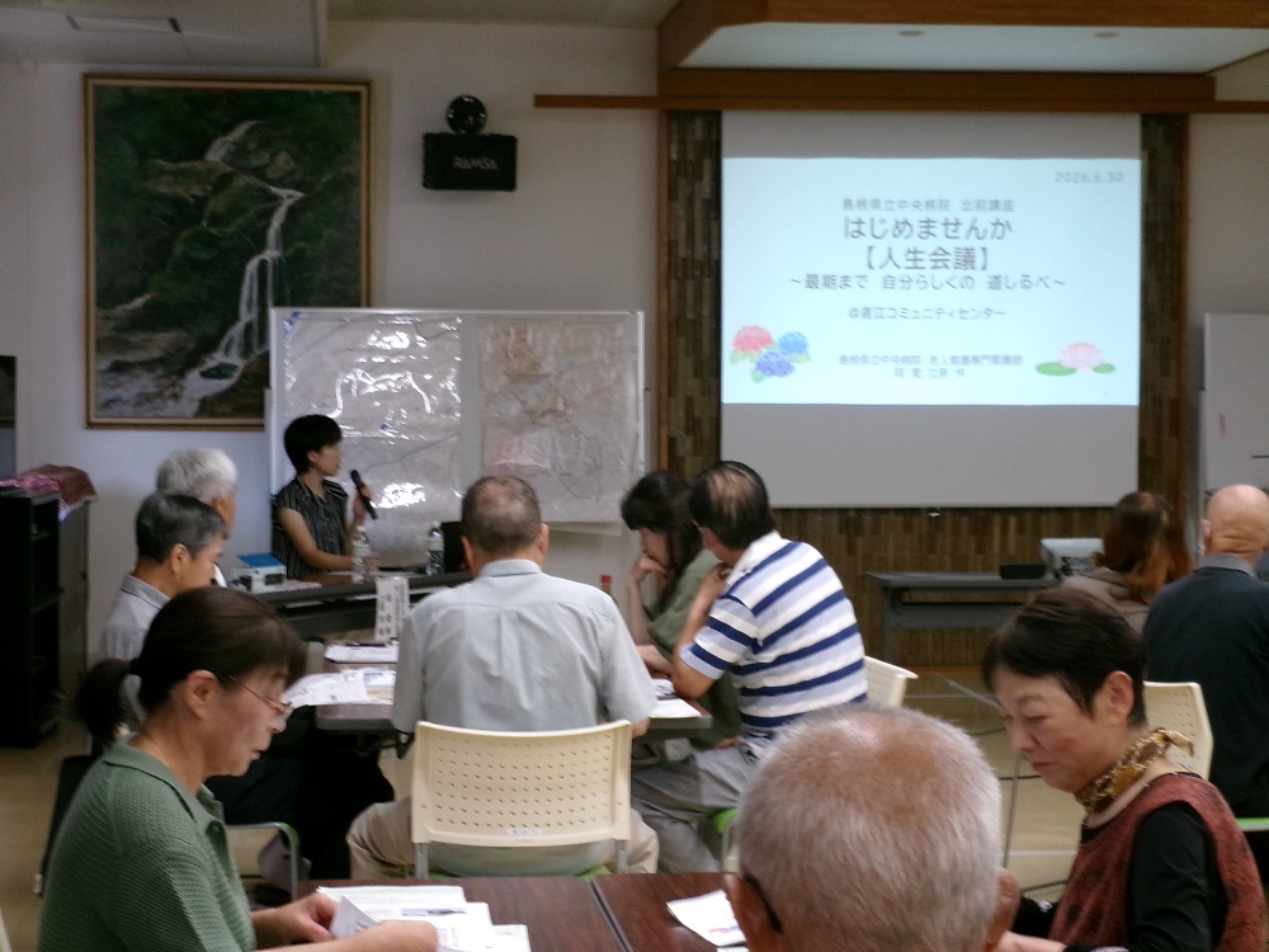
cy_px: 476
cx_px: 634
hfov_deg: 25.0
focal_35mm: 78
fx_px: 2859
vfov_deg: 18.9
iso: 400
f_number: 5.4
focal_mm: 14
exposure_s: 1/34
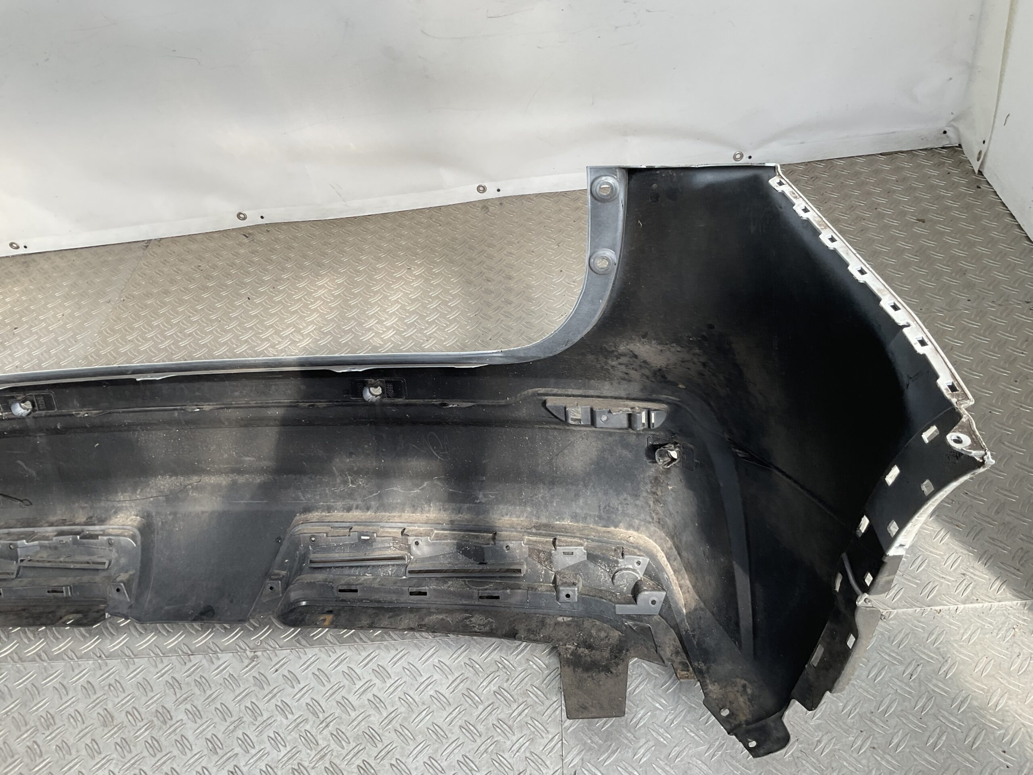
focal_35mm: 29
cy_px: 388
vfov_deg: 48.2
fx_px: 865
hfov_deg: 61.7
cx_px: 516
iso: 16
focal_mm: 3
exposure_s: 1/203
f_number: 1.8
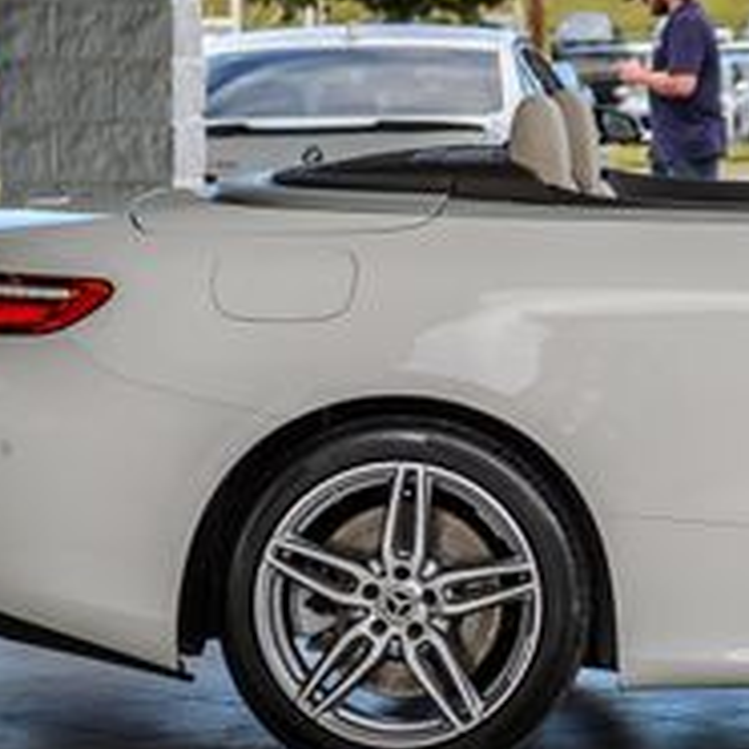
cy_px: 348
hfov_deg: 7.3
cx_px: 1093
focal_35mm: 236
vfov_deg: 7.4
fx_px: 5777
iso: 100
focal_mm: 70
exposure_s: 1/1000
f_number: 4
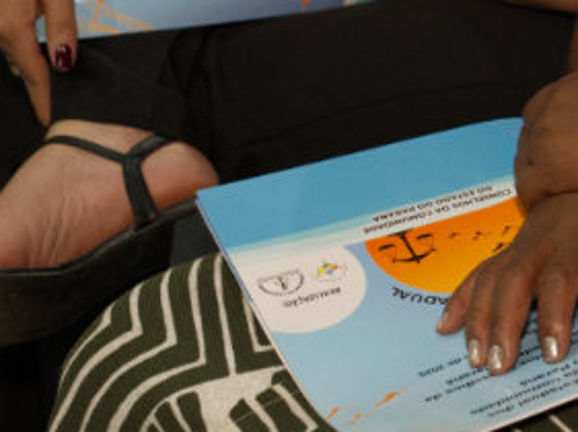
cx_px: 798
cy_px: -229
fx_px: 2401
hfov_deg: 13.1
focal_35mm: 144
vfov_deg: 9.9
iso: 2500
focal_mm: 35
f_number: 4
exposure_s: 1/100
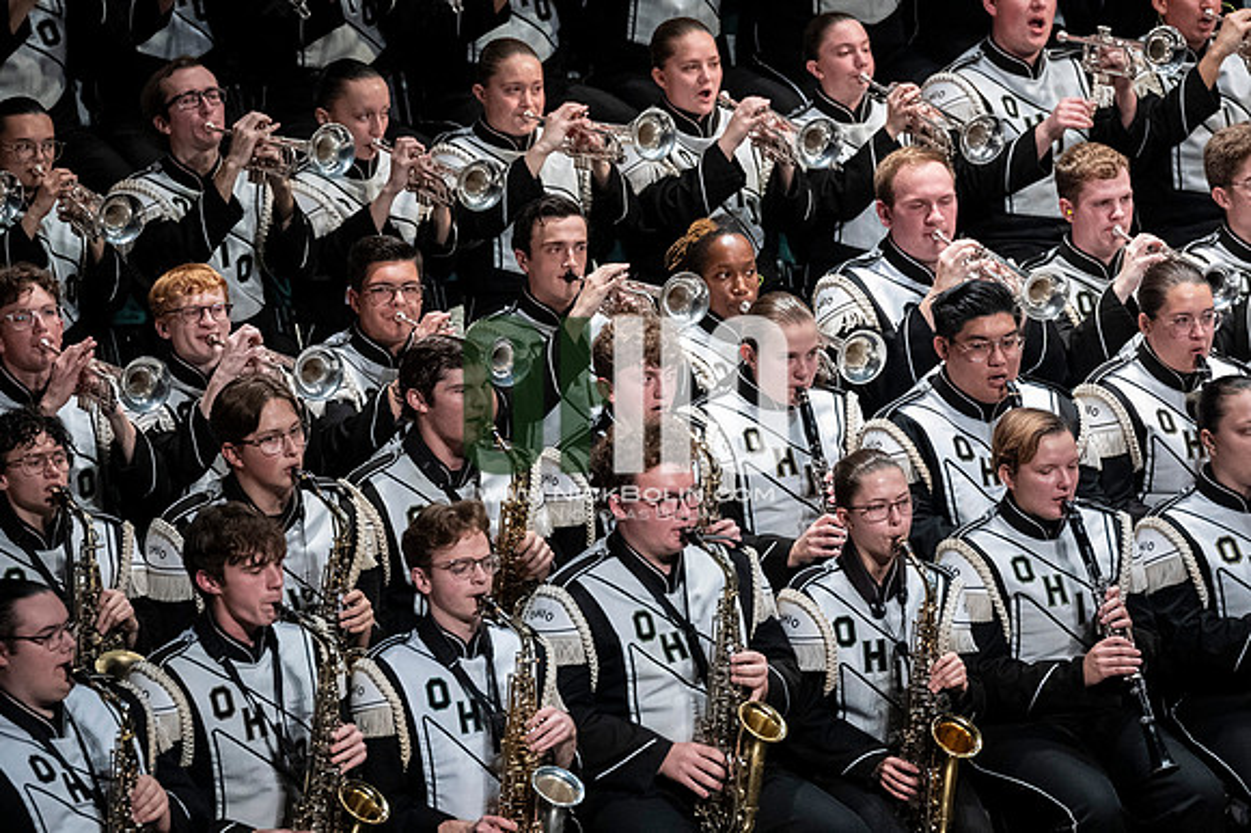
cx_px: 626
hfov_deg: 6.9
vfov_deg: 4.6
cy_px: 416
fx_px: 10419
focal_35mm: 300
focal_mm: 200
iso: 3200
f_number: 4
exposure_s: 1/500
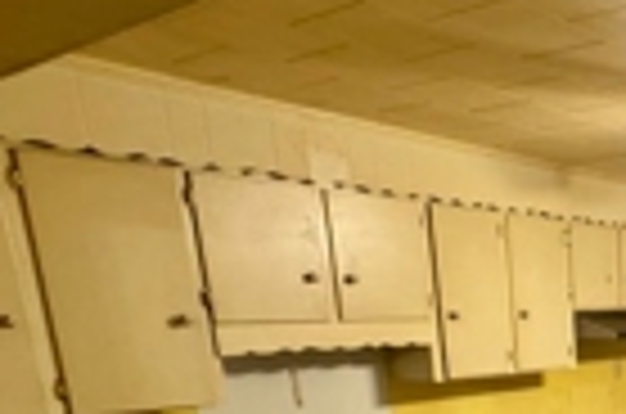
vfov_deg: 28.2
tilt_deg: -14.5
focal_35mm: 42
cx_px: 766
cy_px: 482
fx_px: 729
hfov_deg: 35.6
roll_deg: -0.4
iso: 250
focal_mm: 2.22
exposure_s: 1/60
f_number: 2.2
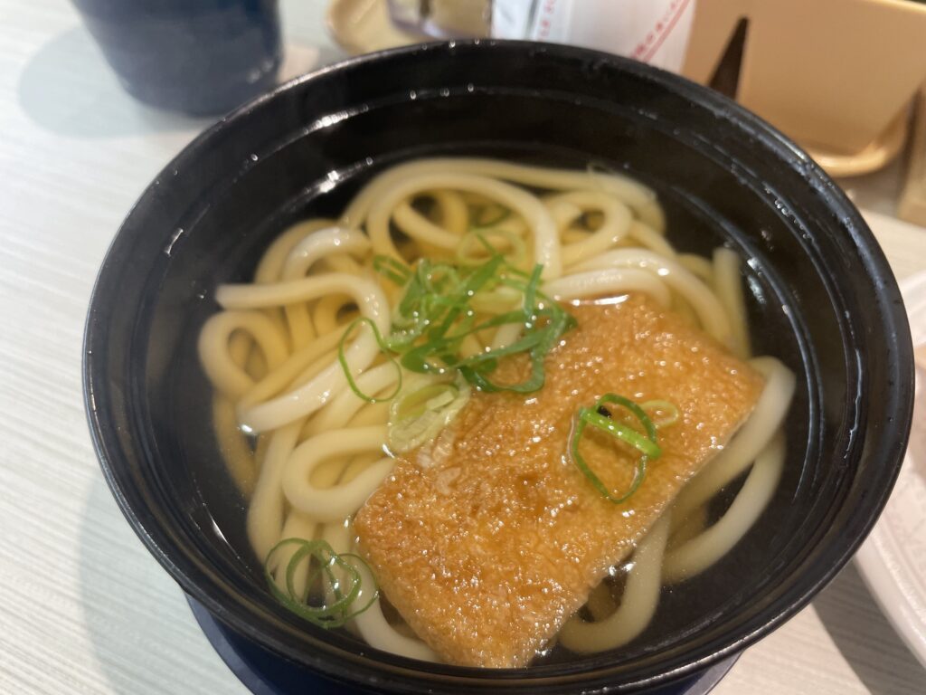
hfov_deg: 67.3
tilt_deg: -55.7
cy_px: 348
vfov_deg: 53.1
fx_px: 696
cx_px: 463
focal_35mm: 26
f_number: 1.6
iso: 80
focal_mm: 4.2
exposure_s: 1/105
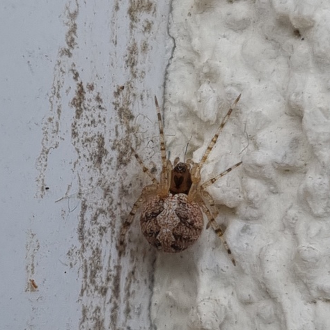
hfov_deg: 52.5
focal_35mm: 31
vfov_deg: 52.5
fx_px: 334
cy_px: 178
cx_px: 165
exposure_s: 1/141
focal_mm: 5.4
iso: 50
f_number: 1.8
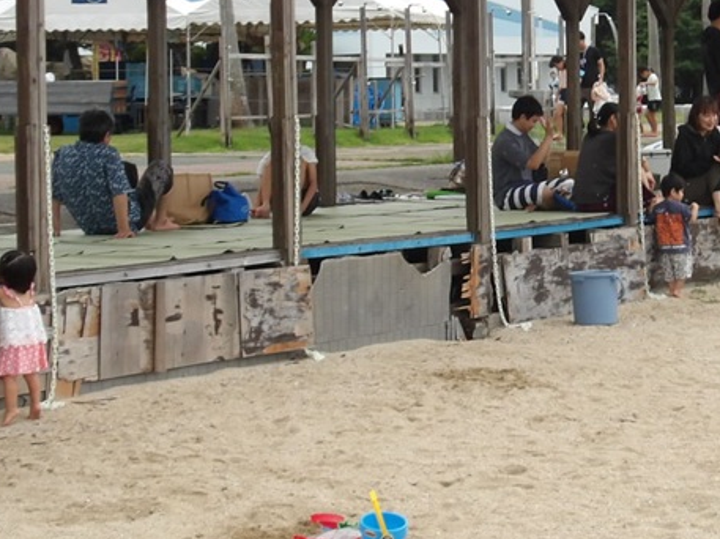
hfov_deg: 21.0
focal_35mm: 92
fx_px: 1912
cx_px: 591
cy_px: 154
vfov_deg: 16.0
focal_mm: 7.6
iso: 100
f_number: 3.7
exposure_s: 1/419
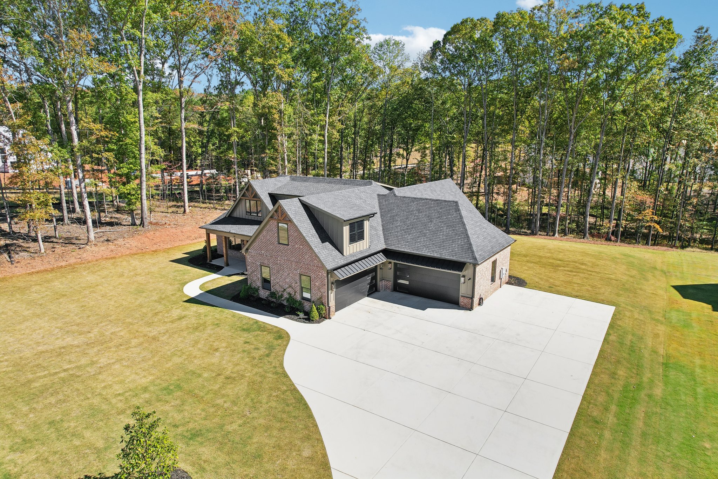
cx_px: 359
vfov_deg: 57.2
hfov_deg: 78.6
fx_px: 439
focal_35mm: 22
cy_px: 240
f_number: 2.8
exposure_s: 1/1000
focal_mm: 8.4
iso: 100
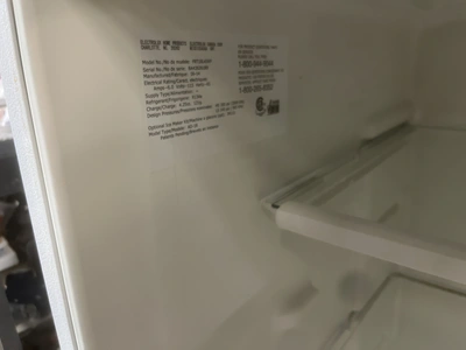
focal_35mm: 26
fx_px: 350
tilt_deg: -18.7
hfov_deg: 67.3
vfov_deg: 53.1
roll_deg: +2.4
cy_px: 175
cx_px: 233
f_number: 1.6
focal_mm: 5.1
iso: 250
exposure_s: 1/60
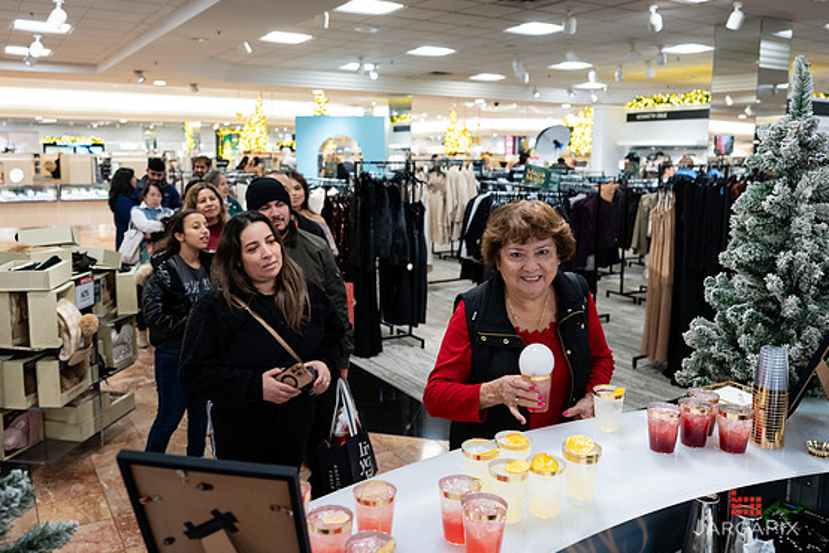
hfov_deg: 61.9
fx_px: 691
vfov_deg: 43.5
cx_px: 404
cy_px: 248
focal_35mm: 30
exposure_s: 1/125
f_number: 3.2
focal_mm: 24
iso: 1000
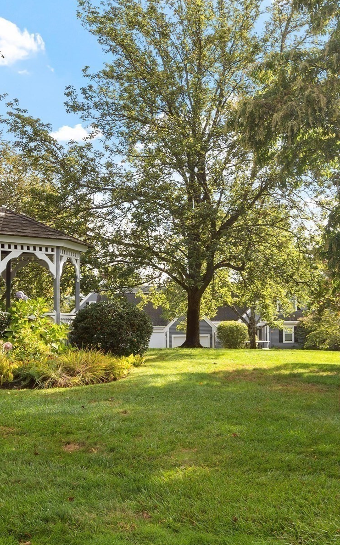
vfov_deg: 45.2
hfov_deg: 29.2
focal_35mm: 44
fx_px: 652
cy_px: 305
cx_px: 190
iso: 100
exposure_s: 1/60
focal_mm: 17
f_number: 8
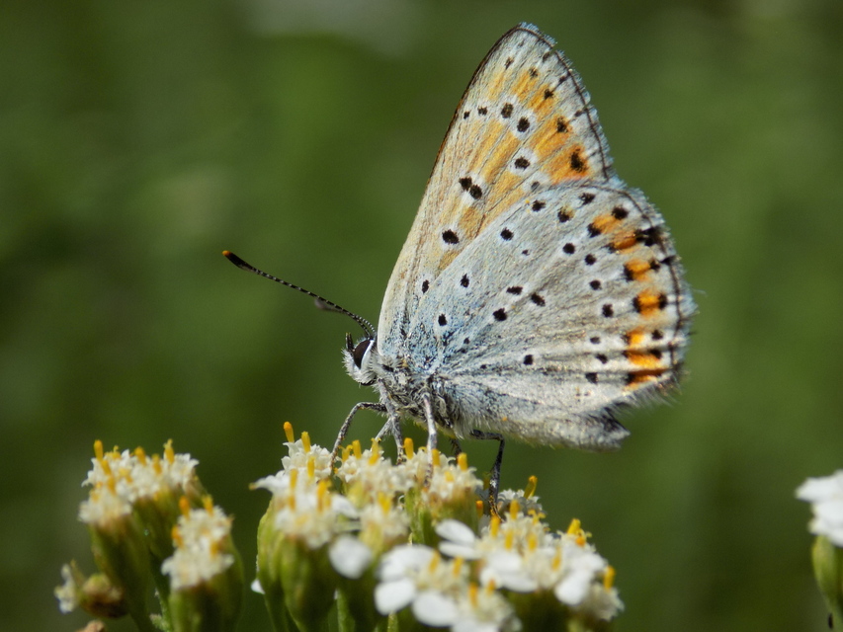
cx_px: 422
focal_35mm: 118
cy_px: 316
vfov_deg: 12.6
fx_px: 2874
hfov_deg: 16.7
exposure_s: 1/800
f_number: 4.8
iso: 80
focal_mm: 20.9
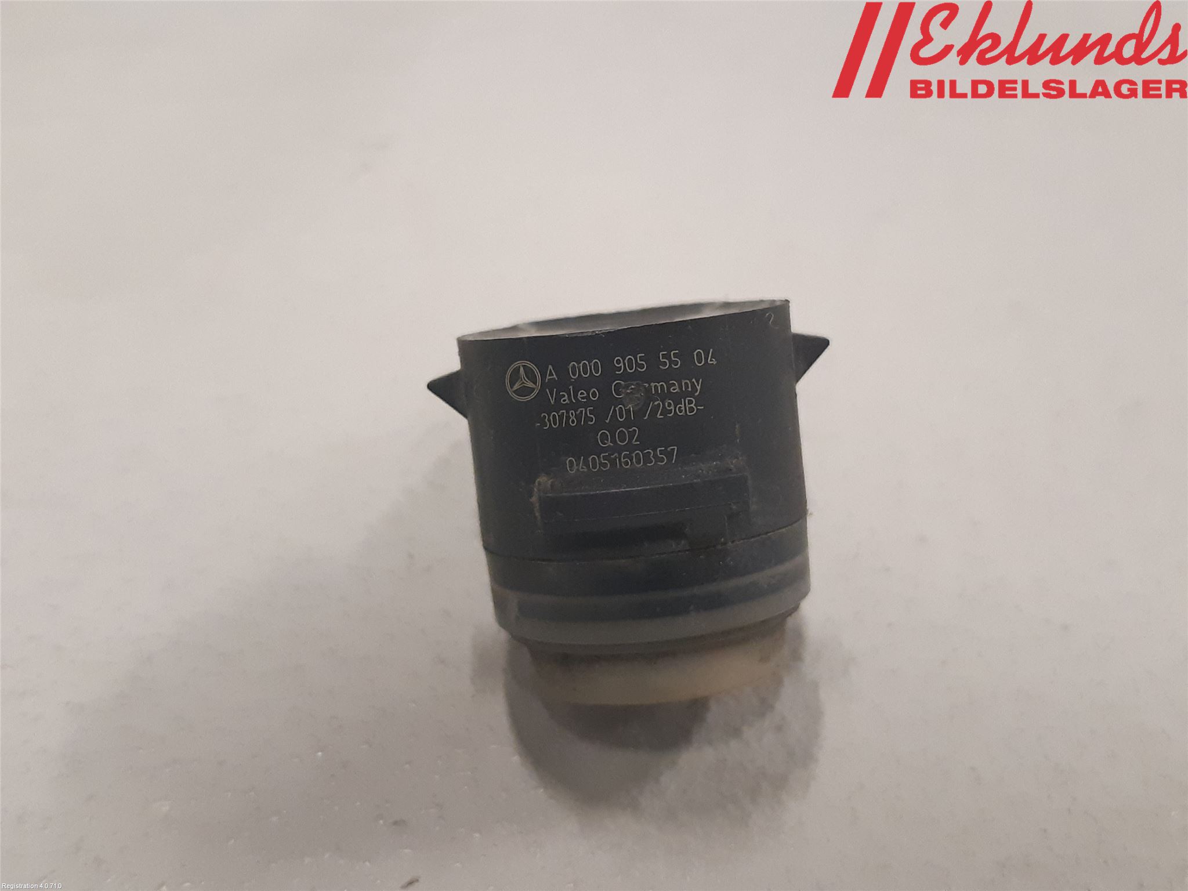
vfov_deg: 53.1
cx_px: 594
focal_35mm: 26
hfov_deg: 67.3
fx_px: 892
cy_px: 446
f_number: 1.7
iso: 250
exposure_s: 1/50
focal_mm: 3.93
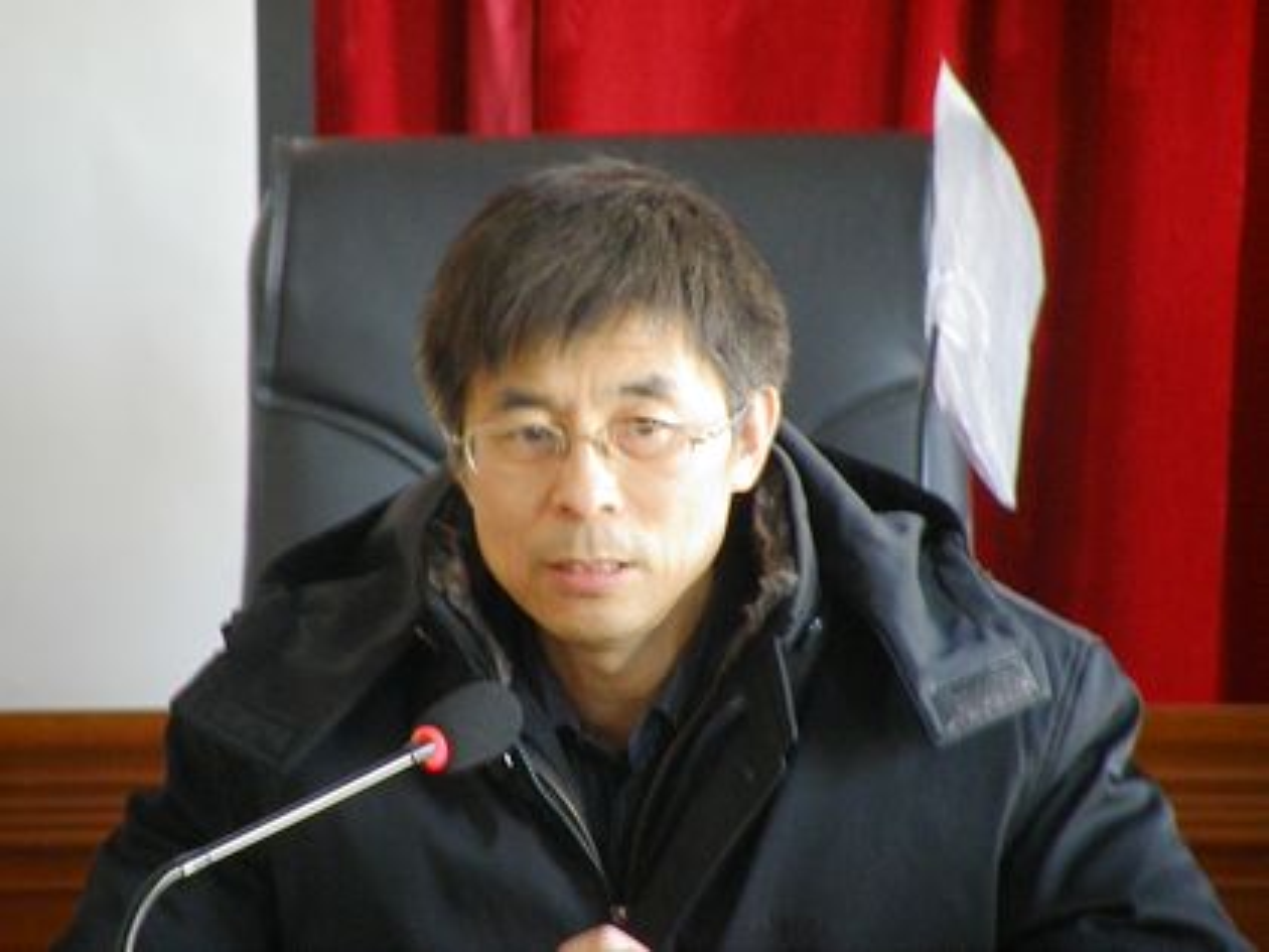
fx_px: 19063
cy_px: 476
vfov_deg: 2.9
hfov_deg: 3.8
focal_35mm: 520
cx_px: 634
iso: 640
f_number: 4.5
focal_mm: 92
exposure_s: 1/13
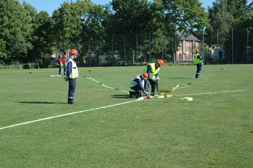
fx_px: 485
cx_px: 126
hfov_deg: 29.3
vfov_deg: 19.7
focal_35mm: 69
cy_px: 84
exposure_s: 1/400
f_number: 10
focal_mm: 46
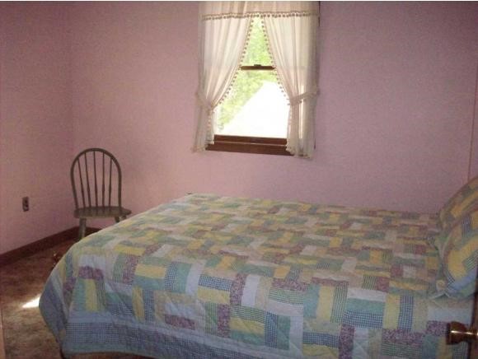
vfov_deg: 38.7
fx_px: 511
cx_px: 239
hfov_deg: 50.1
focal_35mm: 37
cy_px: 180
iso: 800
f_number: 2.8
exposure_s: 1/128
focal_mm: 6.2
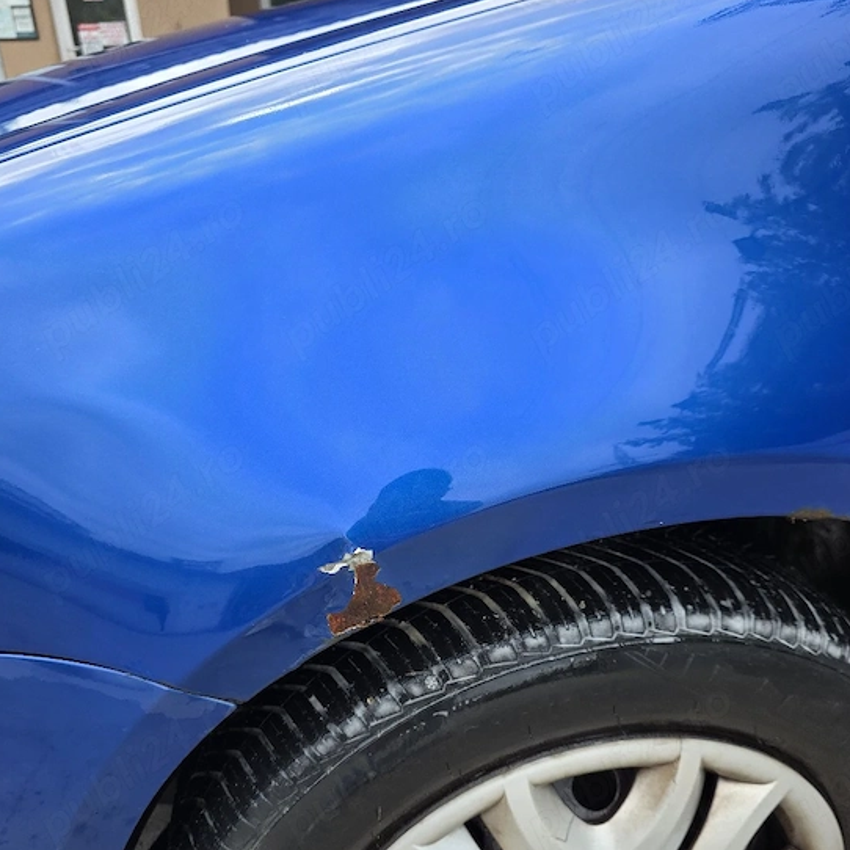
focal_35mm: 30
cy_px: 557
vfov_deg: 53.1
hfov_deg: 54.0
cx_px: 449
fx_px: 833
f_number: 1.7
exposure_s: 1/370
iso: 25
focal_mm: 6.3
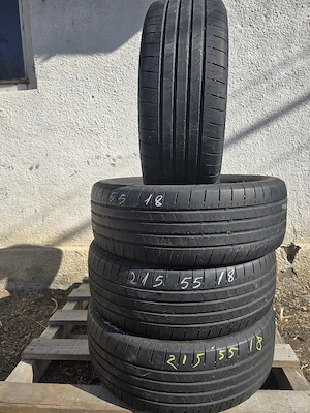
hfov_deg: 58.9
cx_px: 155
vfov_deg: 73.9
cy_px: 206
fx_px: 275
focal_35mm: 23
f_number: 1.7
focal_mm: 6.3
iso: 12
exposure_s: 1/625
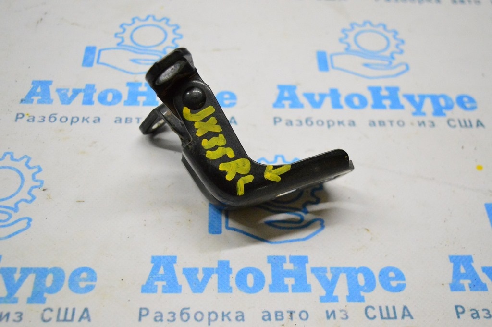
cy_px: 164
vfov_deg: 28.0
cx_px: 246
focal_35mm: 48
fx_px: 655
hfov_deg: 41.1
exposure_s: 1/800
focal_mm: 32
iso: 6400
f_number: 4.5
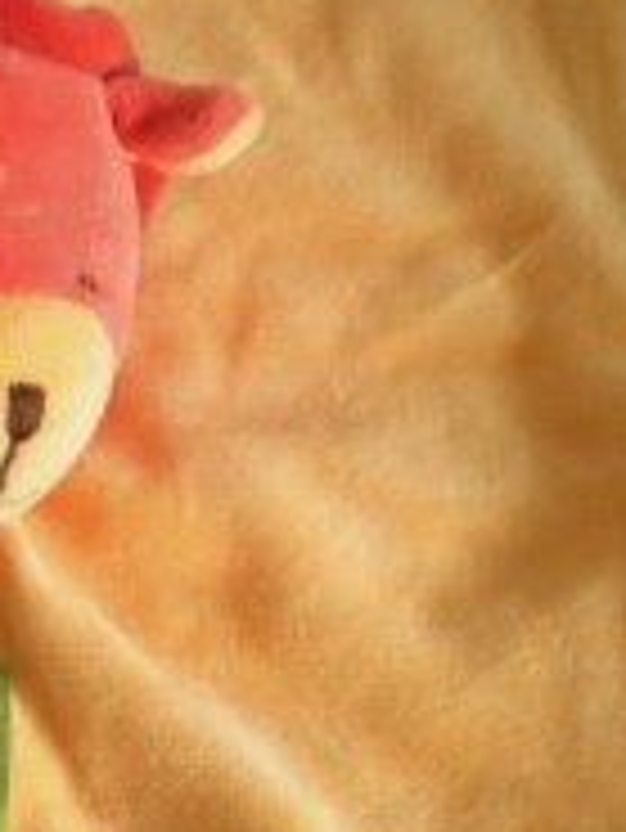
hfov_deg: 13.5
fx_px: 2577
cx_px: -131
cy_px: 477
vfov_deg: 18.4
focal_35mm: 107
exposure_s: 1/53
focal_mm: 6.3
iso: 99
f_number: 3.1
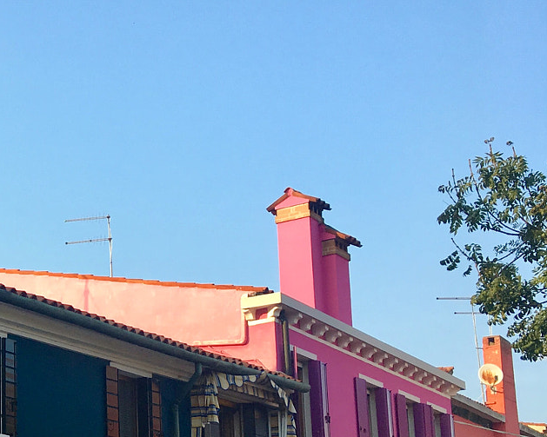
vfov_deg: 21.0
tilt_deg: +12.1
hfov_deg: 23.6
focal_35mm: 72
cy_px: 354
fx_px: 1165
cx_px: -148
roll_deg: -1.0
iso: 25
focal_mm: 4.15
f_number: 2.2
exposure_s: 1/553
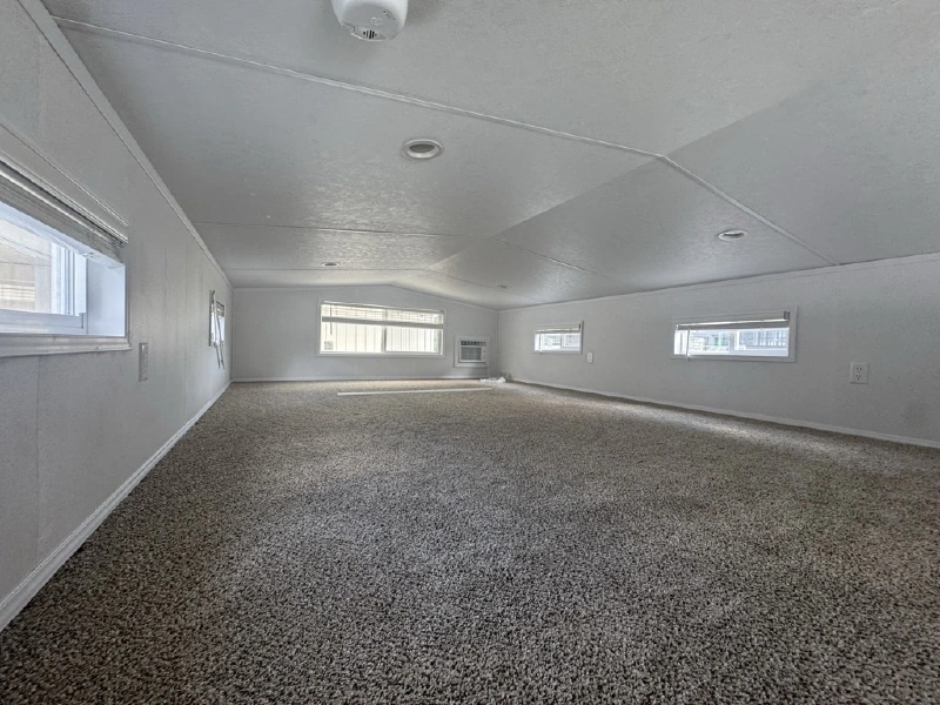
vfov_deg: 85.7
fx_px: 380
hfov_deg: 102.1
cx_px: 470
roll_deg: -1.0
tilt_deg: -1.7
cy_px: 352
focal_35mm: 14
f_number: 2.2
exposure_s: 1/99
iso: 160
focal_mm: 2.22
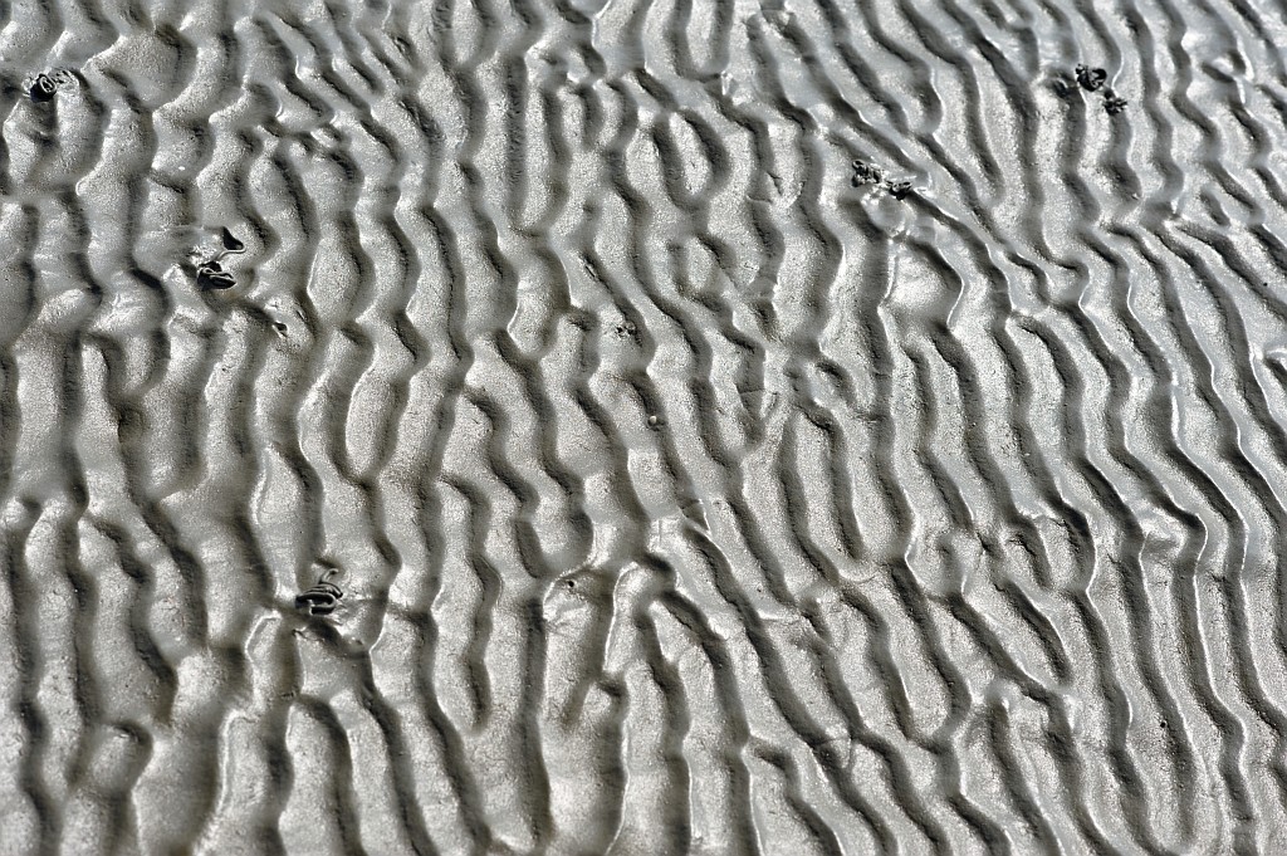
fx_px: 3036
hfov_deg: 23.9
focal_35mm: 85
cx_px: 644
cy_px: 428
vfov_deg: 16.0
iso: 200
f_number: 9
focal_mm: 85
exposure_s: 1/640
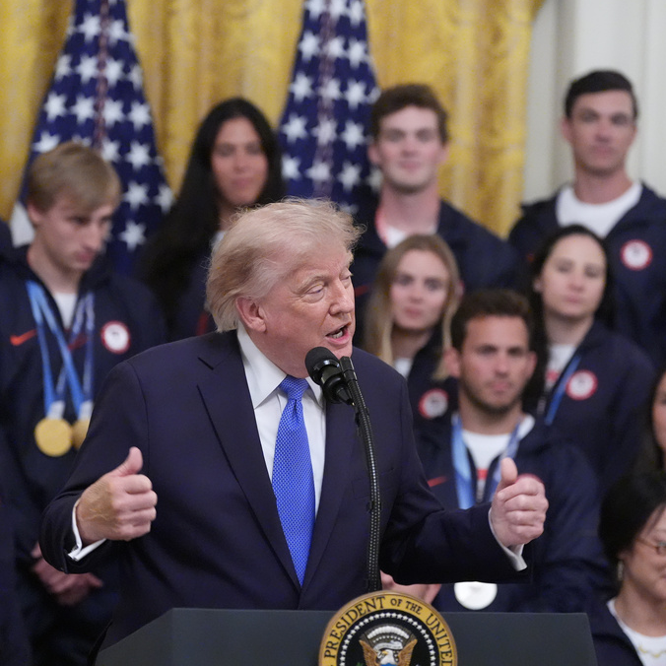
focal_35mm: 157
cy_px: 332
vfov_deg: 11.1
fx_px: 3417
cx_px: 307
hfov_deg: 11.1
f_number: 2.8
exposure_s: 1/320
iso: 10000
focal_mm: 122
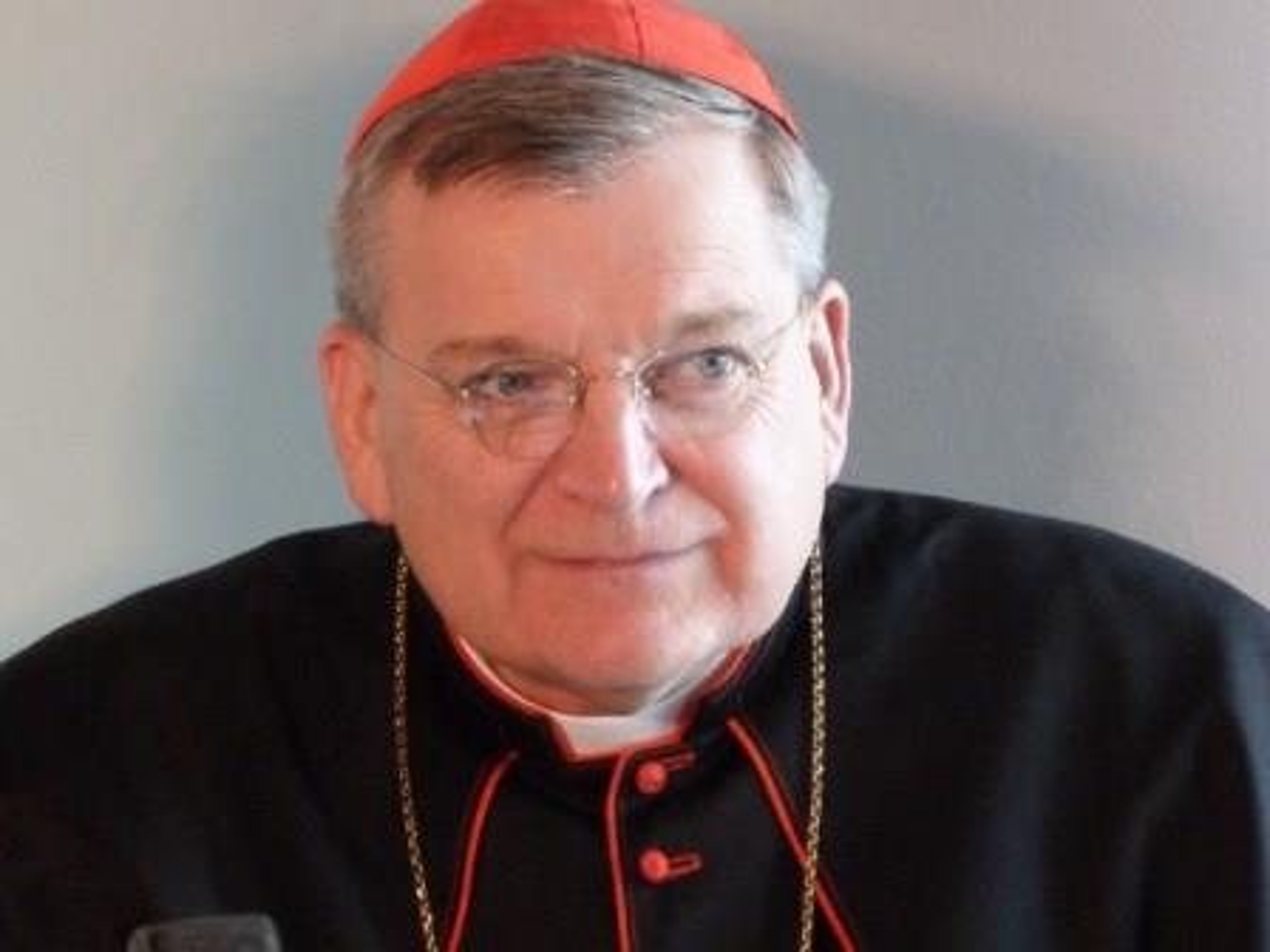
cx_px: 635
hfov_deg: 2.8
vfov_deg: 2.1
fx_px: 26049
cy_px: 476
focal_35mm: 710
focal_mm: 108
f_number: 5.2
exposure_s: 1/50
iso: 800
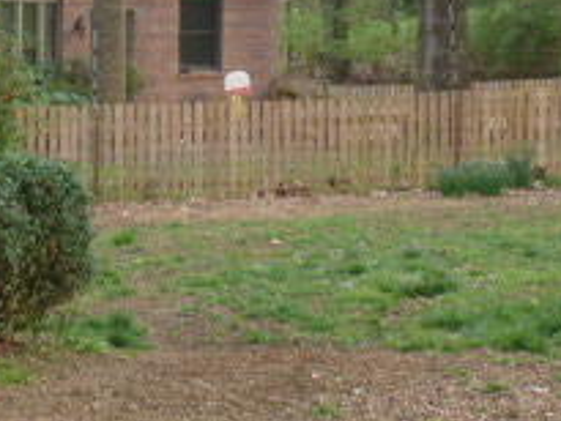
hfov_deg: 10.7
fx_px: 2886
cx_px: -301
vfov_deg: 8.3
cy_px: -14
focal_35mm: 178
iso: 125
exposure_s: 1/60
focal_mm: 10.1
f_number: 4.4
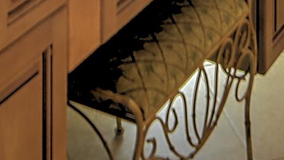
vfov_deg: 8.0
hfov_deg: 19.0
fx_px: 847
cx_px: 150
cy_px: -426
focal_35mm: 112
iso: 100
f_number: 2.8
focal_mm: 11
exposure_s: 1/25
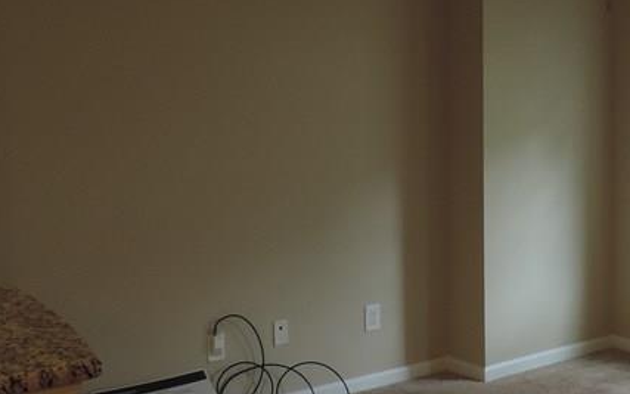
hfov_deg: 31.7
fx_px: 1047
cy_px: 136
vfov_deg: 21.2
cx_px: 584
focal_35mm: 61
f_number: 3
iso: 180
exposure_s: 1/30
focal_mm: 4.3
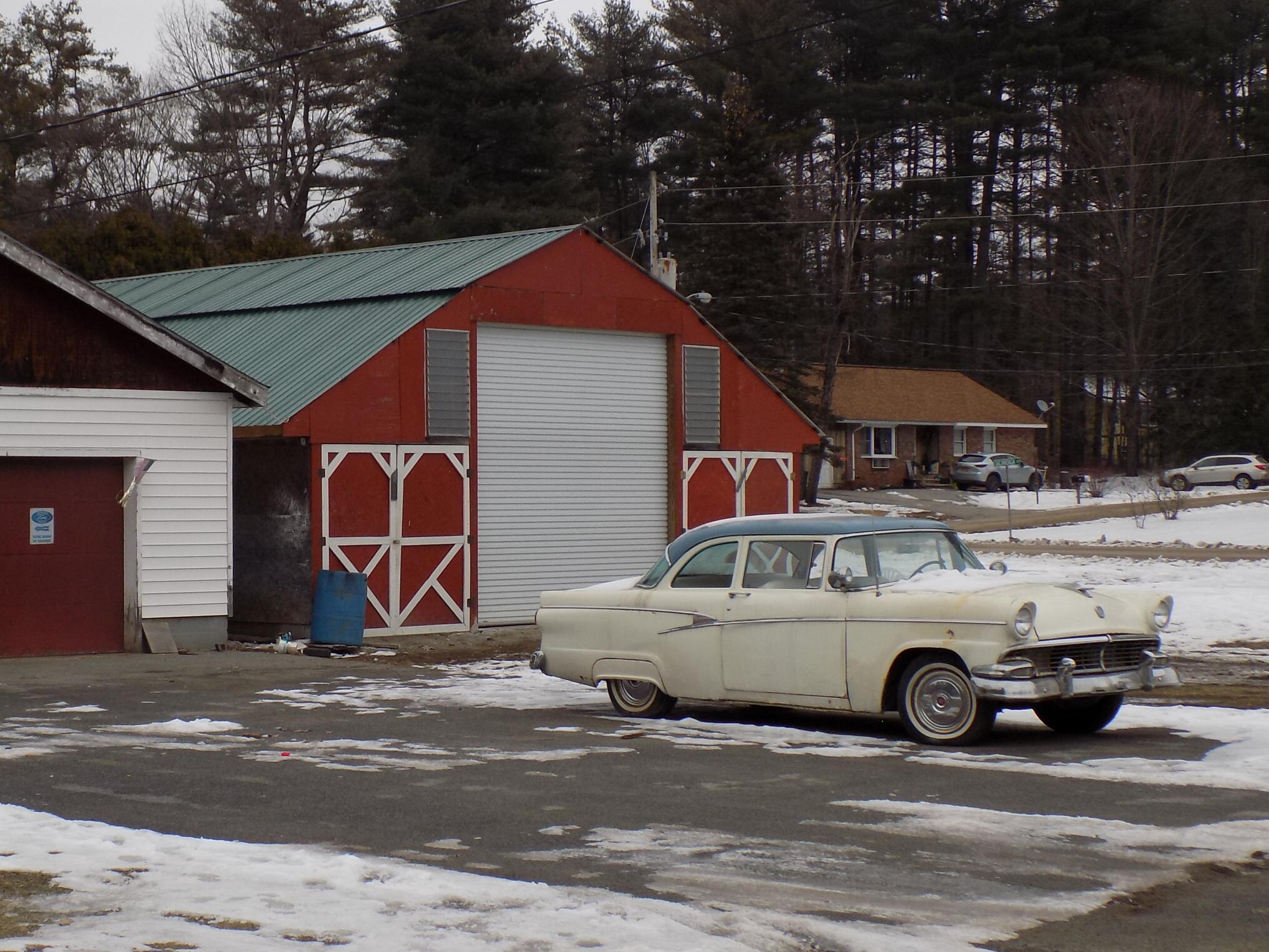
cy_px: 588
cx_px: 367
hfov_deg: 28.3
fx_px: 2493
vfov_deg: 21.6
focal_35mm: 68
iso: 80
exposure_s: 1/200
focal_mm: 8.1
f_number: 3.7
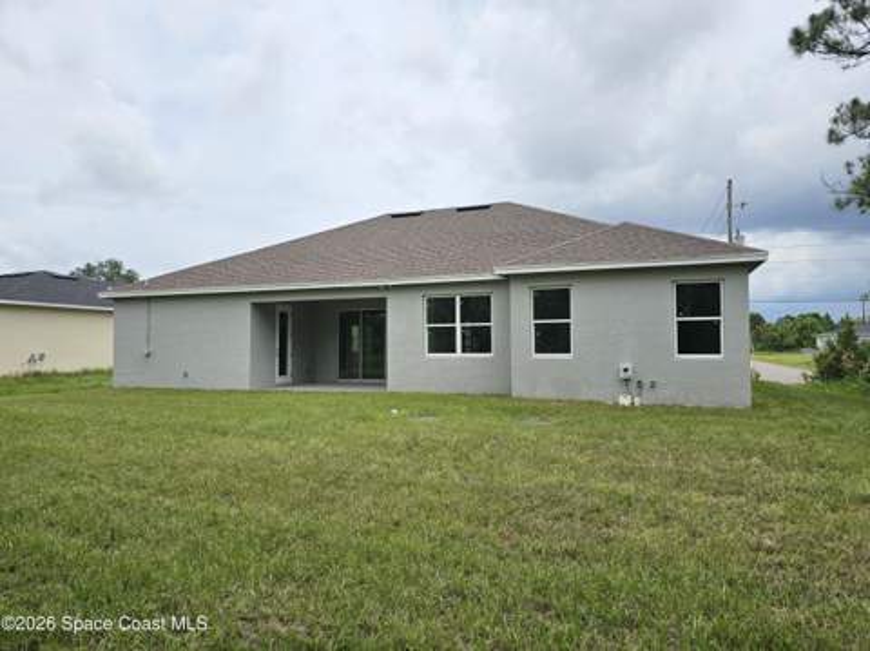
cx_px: 435
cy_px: 326
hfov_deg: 74.0
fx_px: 577
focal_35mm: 23
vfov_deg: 58.8
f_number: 1.7
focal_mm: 6.3
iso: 10
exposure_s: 1/1437
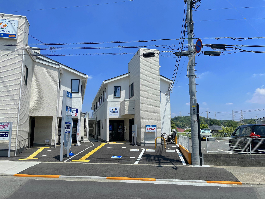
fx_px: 199
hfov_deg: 67.3
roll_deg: +0.2
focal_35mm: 26
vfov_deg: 53.1
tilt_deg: +8.8
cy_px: 100
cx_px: 132
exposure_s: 1/4484
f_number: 1.6
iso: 50
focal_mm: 5.1
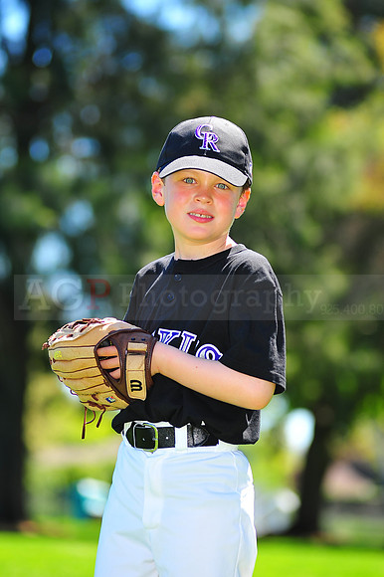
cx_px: 192
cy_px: 288
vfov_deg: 11.4
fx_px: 2883
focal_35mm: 180
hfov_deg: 7.6
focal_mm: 180
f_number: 5
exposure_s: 1/400
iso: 200
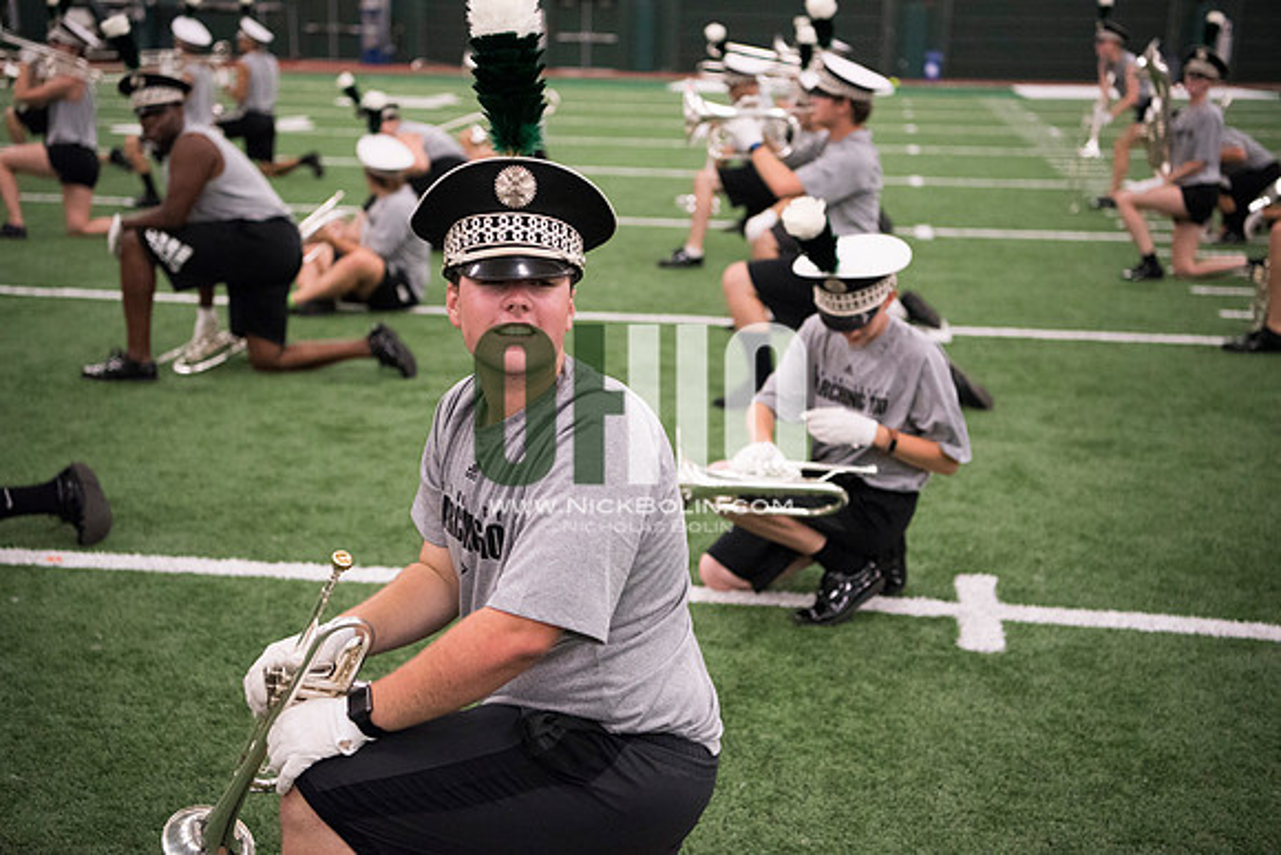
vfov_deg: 26.0
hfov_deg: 38.2
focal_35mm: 52
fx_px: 1851
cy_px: 428
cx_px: 640
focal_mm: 52
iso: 3200
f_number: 3.2
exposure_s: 1/320
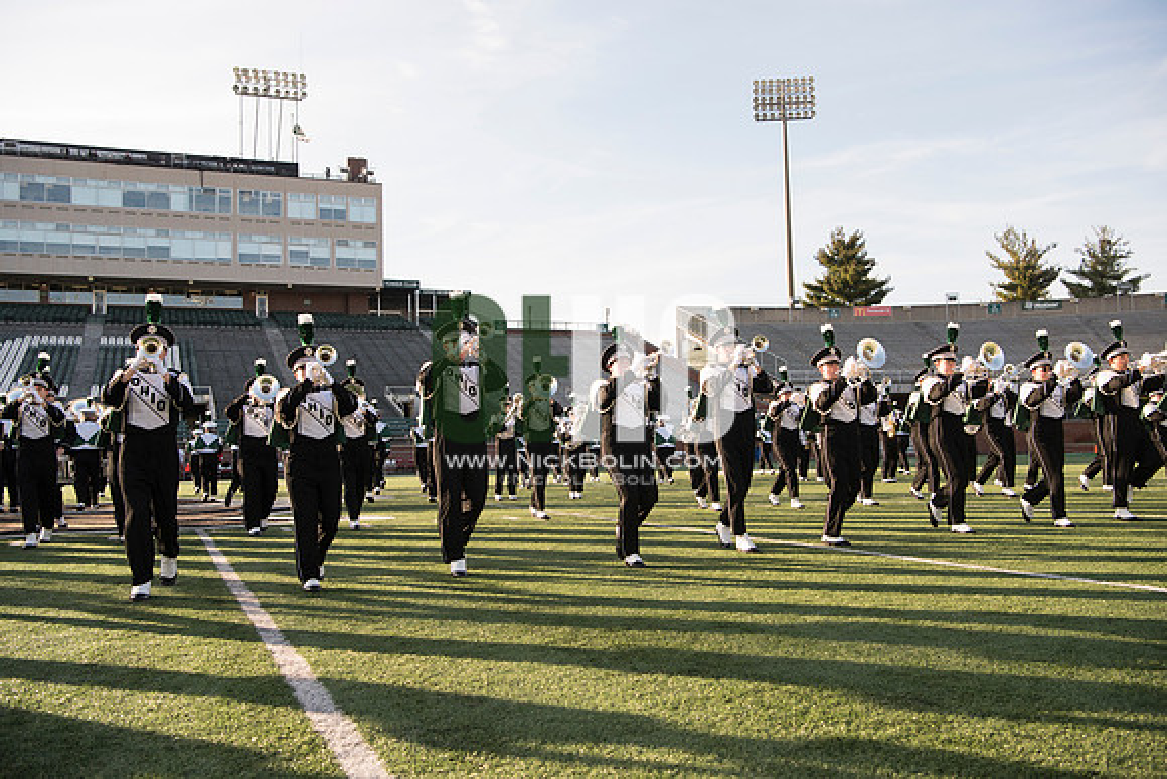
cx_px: 584
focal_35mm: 32
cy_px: 390
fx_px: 1038
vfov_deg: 41.1
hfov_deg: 58.7
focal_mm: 32
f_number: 5
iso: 320
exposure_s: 1/640
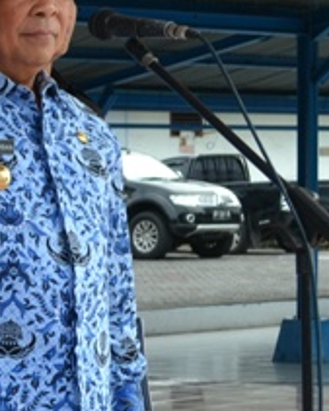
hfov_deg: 9.5
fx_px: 1824
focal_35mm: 150
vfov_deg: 12.7
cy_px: 414
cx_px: -360
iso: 125
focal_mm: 22
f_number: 5.6
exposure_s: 1/125
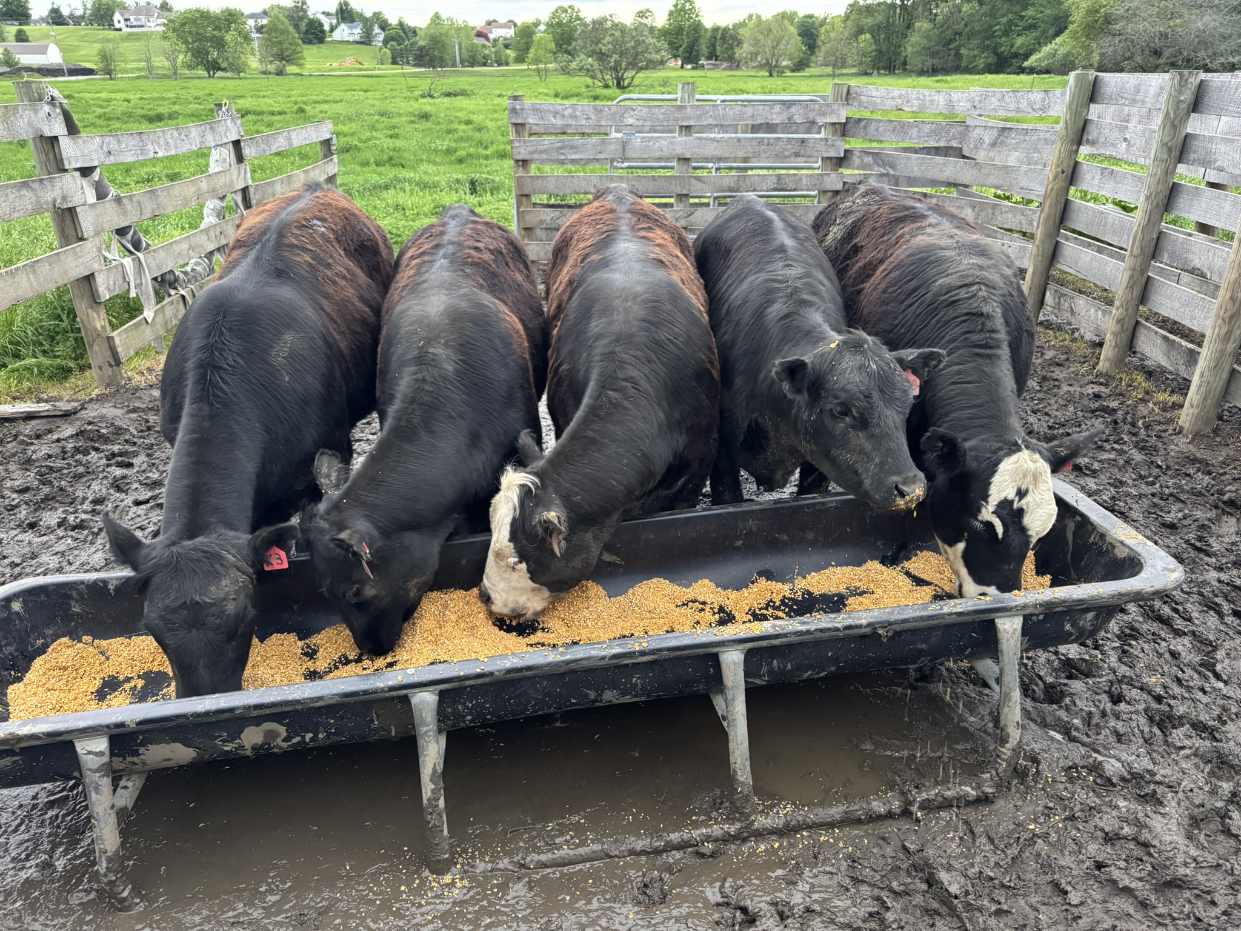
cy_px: 466
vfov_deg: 56.8
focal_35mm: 24
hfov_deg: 71.6
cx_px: 620
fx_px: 860
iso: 800
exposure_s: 1/60
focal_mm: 6.76
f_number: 1.78
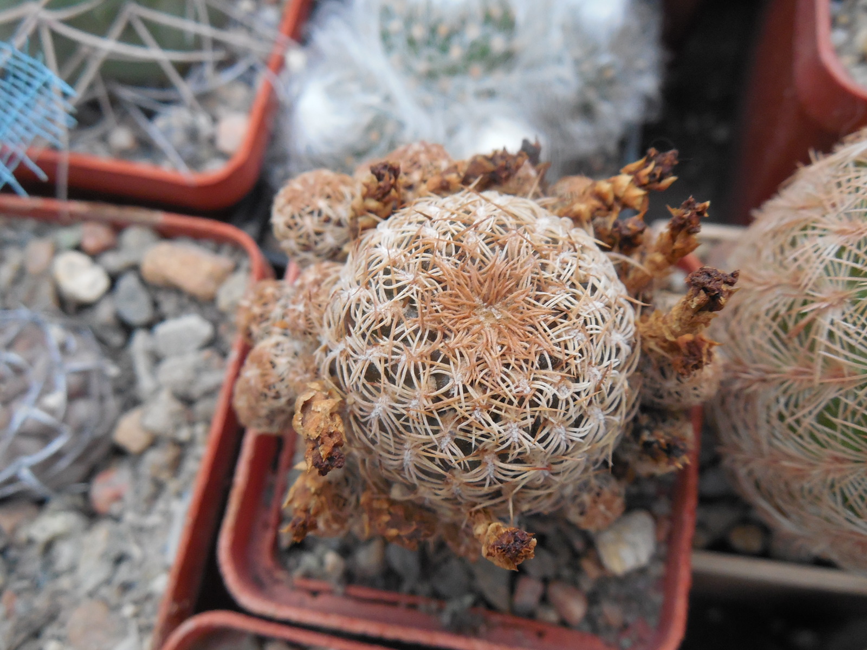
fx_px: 776
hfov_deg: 58.4
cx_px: 434
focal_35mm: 31
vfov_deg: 45.4
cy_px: 325
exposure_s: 1/13
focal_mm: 5.6
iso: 400
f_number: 3.6
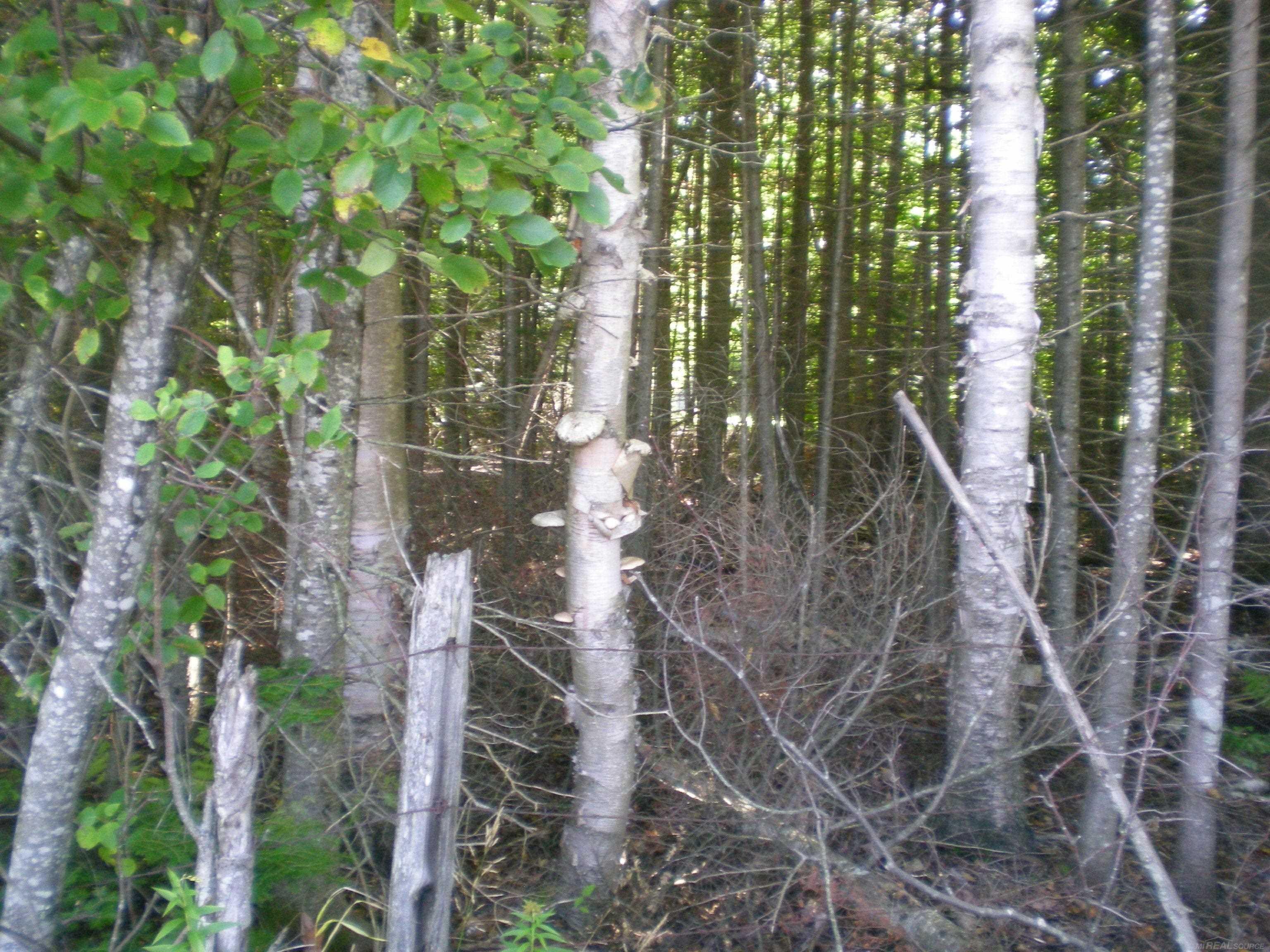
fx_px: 1394
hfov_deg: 49.0
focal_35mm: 38
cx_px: 635
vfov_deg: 37.7
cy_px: 476
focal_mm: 6.3
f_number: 3.1
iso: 200
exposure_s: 1/34.5
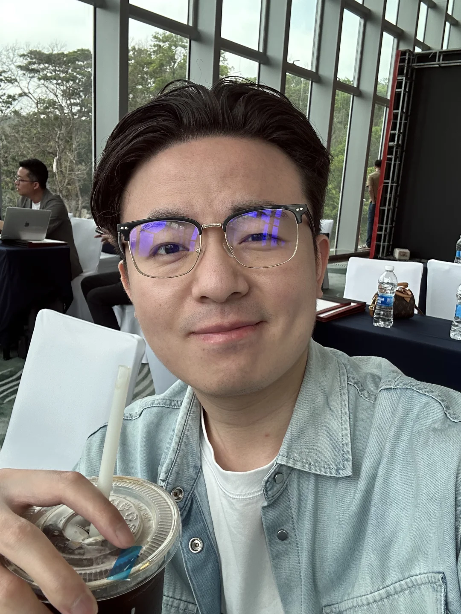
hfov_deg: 46.8
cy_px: 307
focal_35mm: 30
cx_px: 230
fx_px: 533
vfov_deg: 60.0
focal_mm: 2.69
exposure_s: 1/121
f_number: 1.9
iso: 32
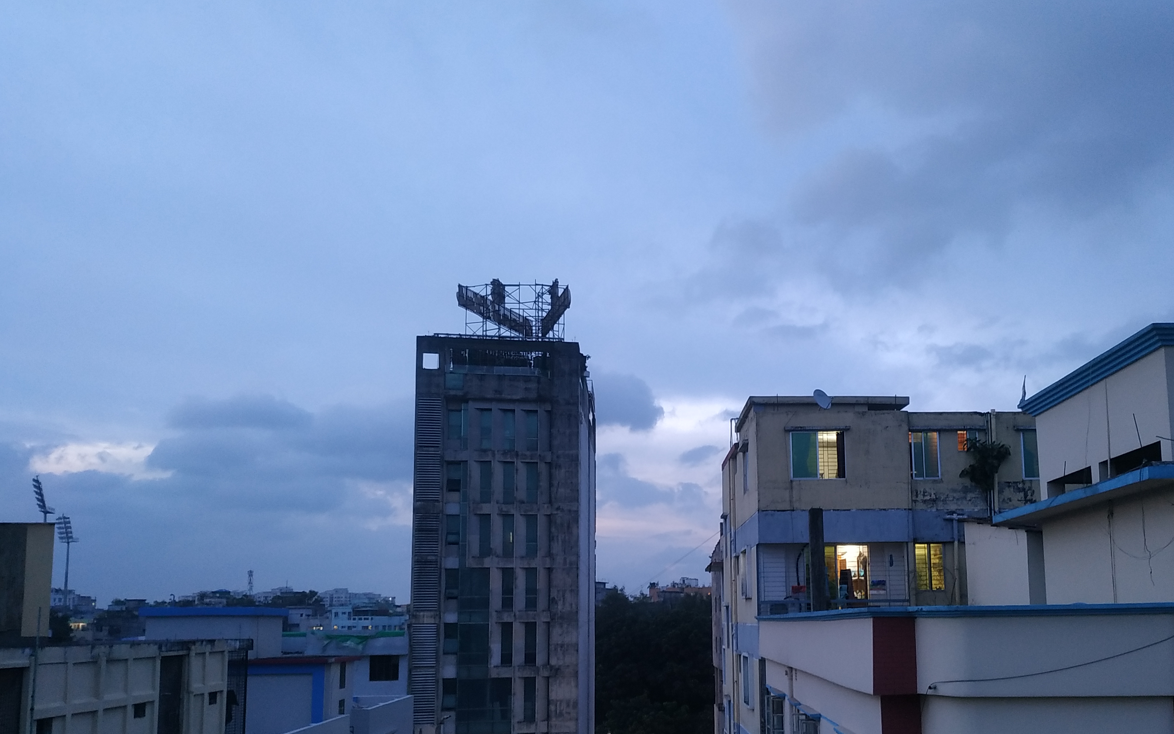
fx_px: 992
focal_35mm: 31
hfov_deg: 60.9
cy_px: 489
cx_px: 688
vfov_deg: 40.1
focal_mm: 3.94
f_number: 1.9
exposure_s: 1/20
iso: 400
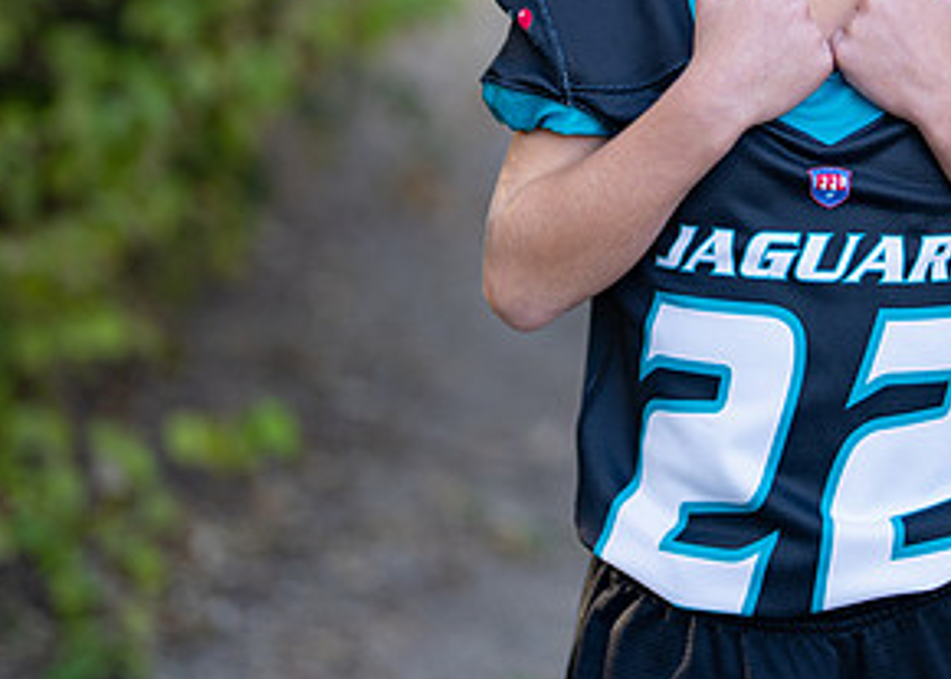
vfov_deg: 11.9
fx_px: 3213
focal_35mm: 119
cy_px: 21
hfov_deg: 16.6
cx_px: 821
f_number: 1.2
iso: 100
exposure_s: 1/320
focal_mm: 50
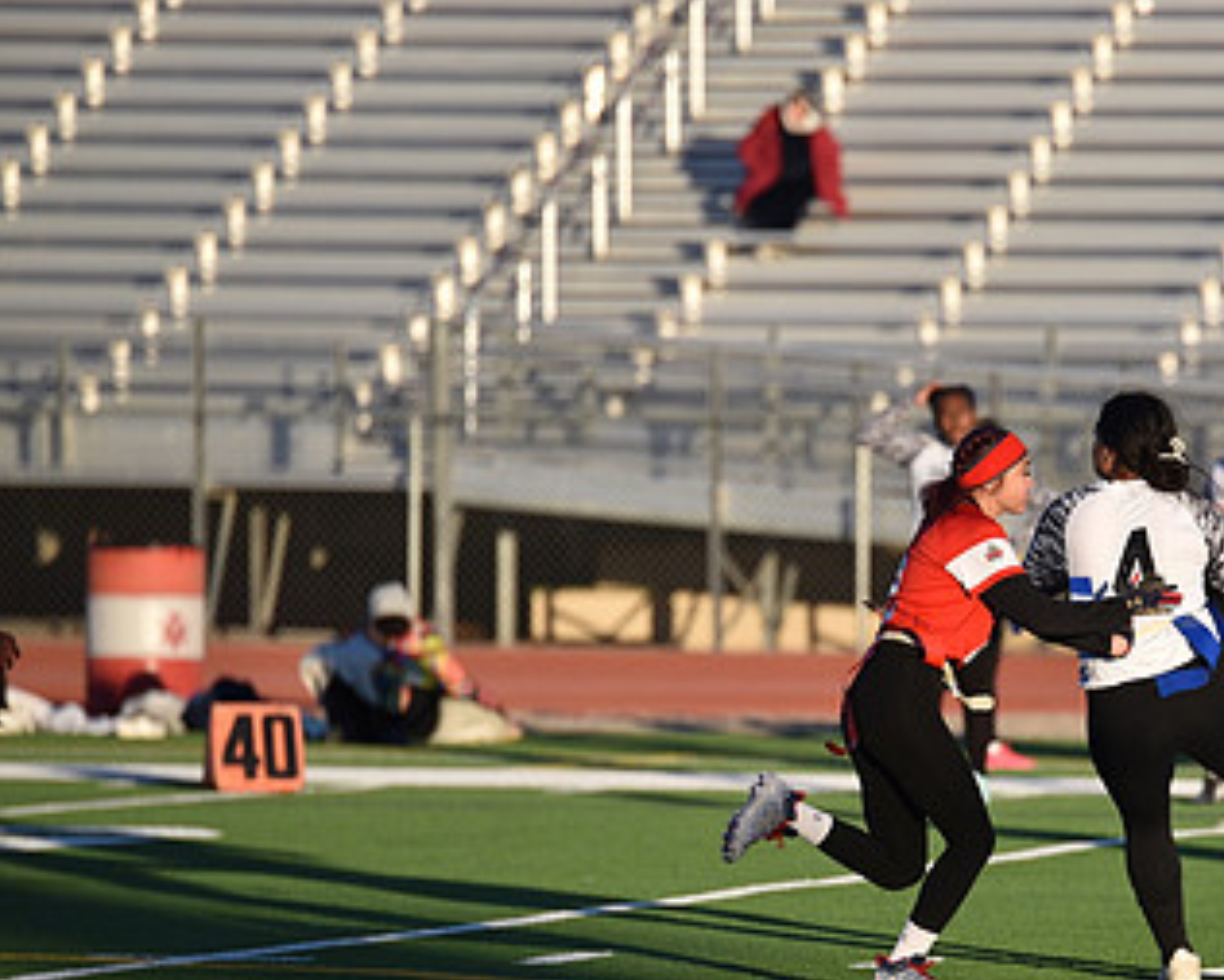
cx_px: 1108
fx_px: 12502
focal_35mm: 345
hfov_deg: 5.6
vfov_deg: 4.5
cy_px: 583
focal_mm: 200
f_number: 2.8
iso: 360
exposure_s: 1/4000
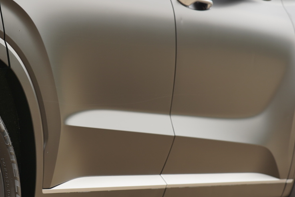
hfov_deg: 11.0
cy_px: 138
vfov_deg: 7.4
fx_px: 1526
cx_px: 86
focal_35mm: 186
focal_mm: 85
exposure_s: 1/160
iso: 100
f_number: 4.5
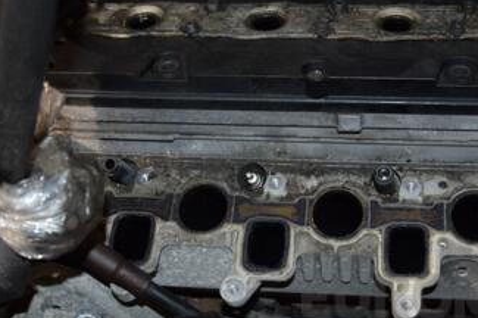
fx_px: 809
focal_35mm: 61
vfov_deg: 22.1
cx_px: 274
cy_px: 100
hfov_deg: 32.9
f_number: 5
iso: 800
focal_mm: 22
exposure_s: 1/60
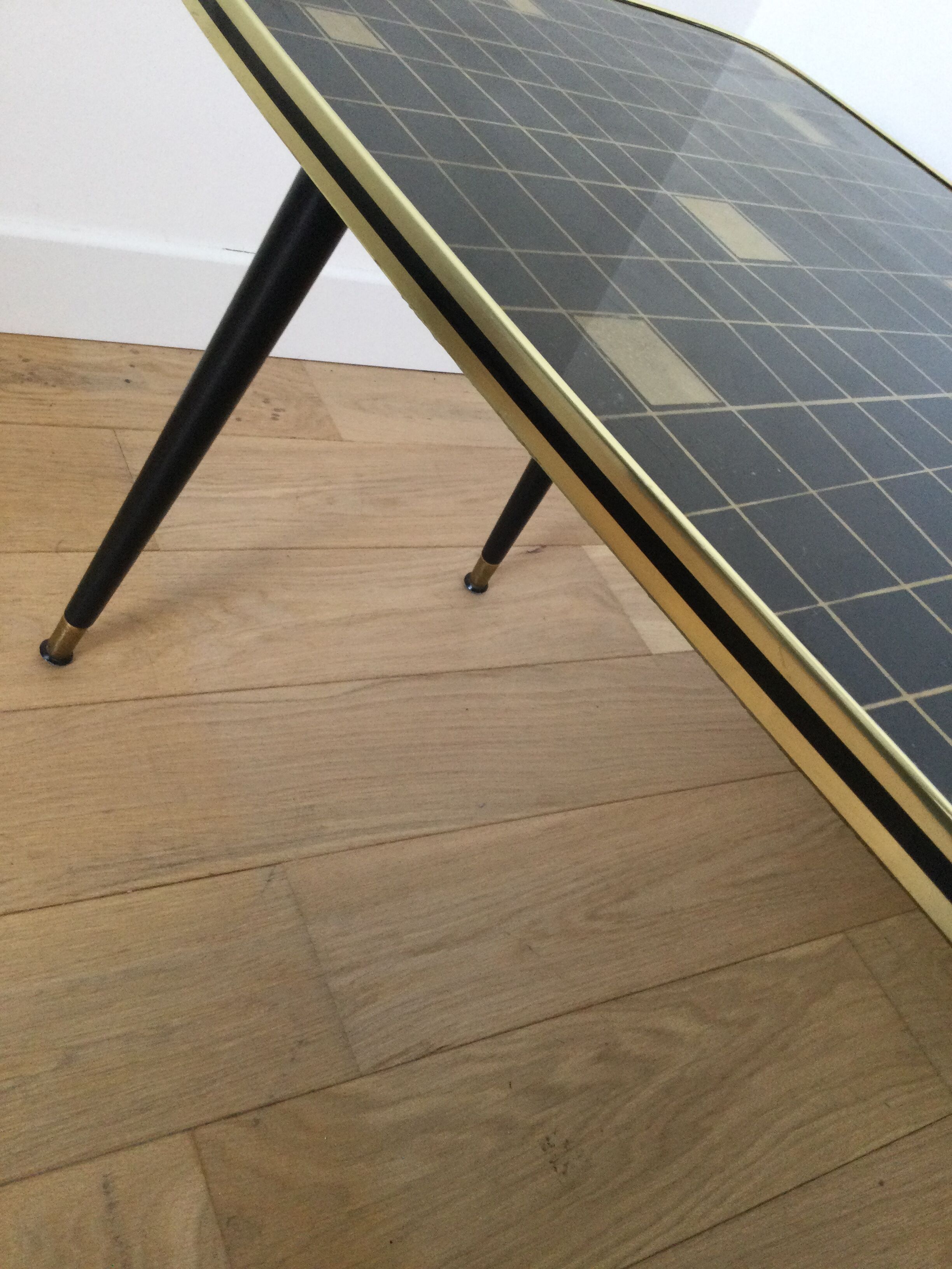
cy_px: 634
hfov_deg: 45.4
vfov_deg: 58.4
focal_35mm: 31
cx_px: 476
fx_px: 1137
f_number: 2.4
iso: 100
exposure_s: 1/33
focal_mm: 3.3
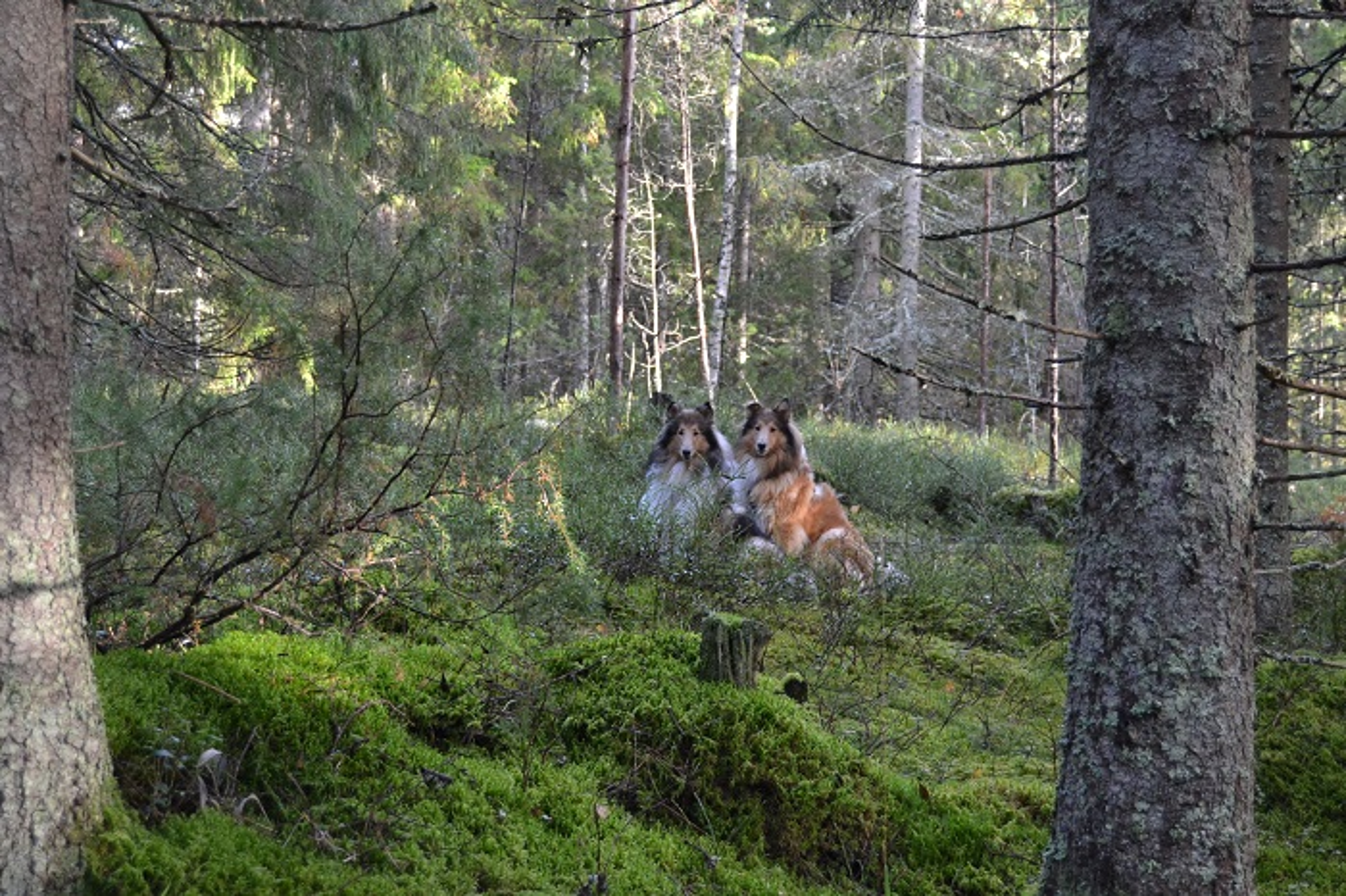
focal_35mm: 51
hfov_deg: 38.9
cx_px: 673
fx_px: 1906
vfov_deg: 26.5
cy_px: 448
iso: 640
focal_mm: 34
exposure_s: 1/60
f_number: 4.5
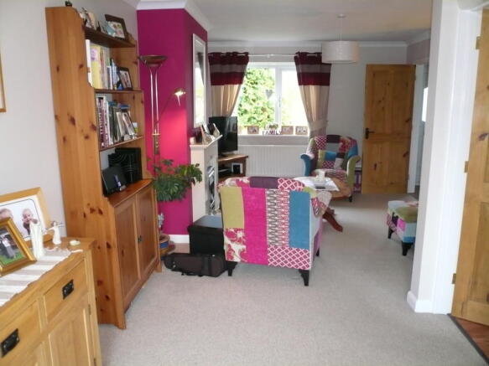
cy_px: 183
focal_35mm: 28
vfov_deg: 49.7
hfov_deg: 63.5
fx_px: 395
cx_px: 244
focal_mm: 4.6
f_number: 2.8
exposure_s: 1/30
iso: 200
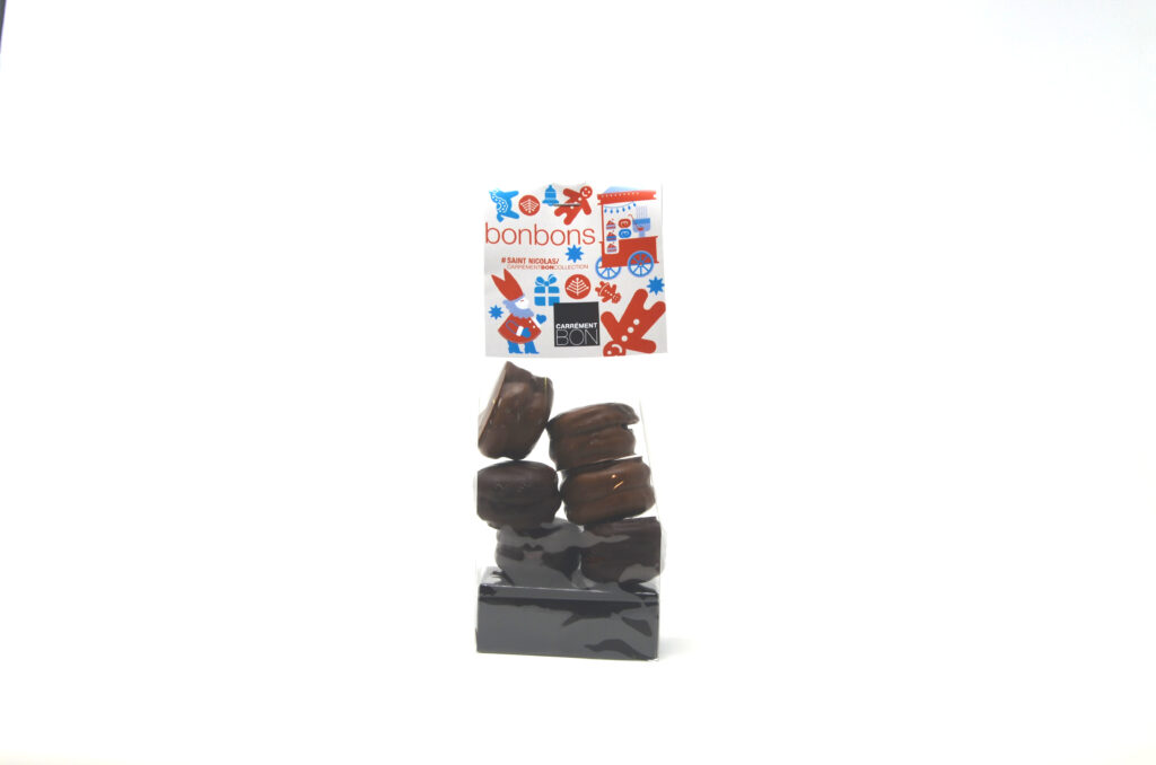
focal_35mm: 52
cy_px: 382
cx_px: 578
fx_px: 1682
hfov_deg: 37.9
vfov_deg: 25.6
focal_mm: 35
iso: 100
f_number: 9
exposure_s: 1/40
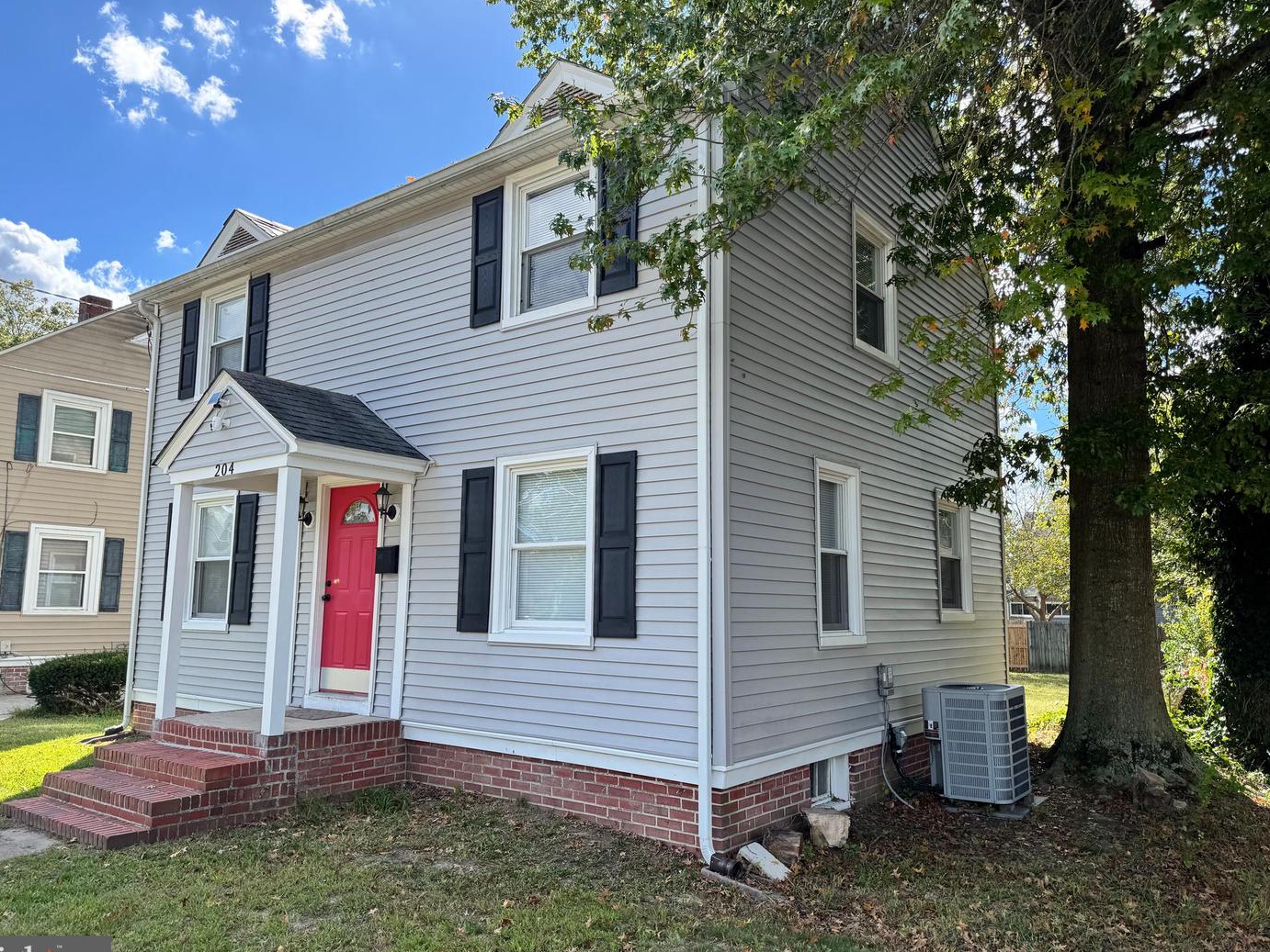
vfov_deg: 54.9
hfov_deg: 69.4
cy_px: 493
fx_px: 917
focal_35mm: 25
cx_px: 611
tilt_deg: +6.1
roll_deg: -1.1
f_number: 1.78
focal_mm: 6.76
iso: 80
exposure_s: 1/1678
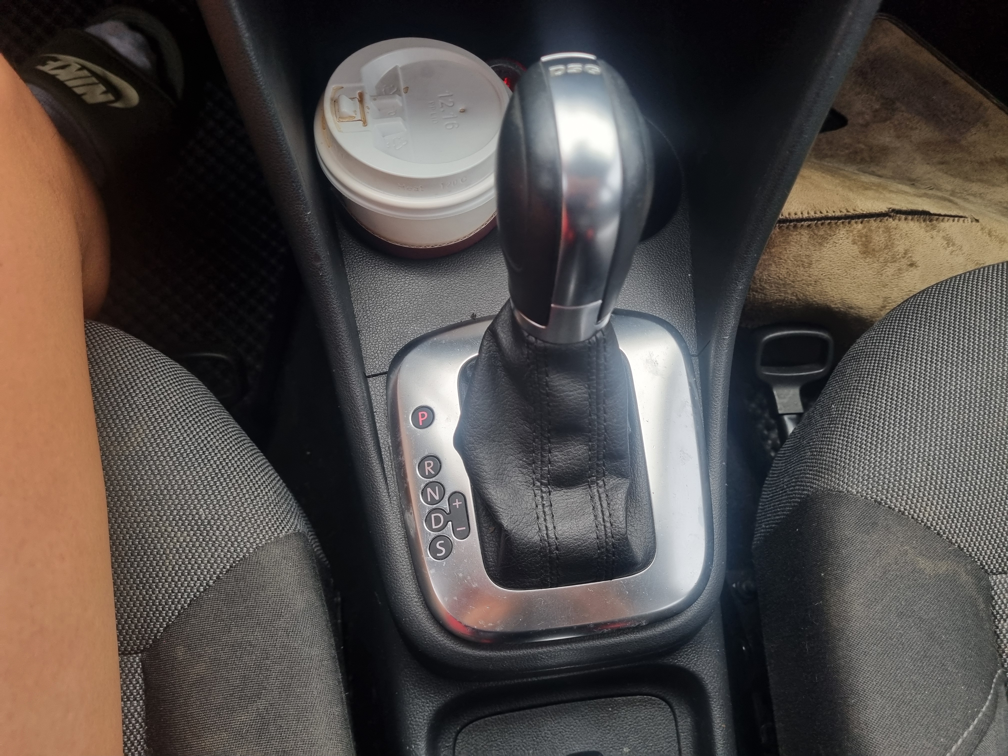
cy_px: 378
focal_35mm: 26
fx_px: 757
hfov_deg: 67.3
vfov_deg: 53.1
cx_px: 504
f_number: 1.8
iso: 160
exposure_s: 1/120
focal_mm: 5.4
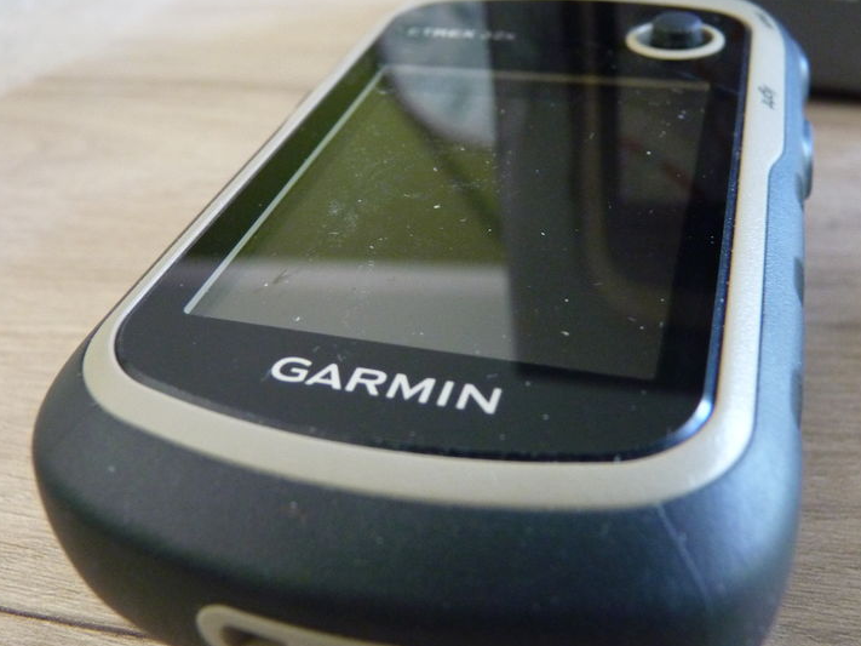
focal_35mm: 38
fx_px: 945
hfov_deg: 49.0
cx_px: 419
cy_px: 256
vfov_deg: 37.6
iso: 400
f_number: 2.8
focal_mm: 4.8
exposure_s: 1/25
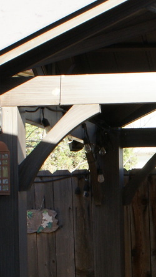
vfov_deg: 12.4
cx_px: 231
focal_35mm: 172
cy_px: 228
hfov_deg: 7.0
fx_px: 1264
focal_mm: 30
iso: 200
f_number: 9
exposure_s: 1/80
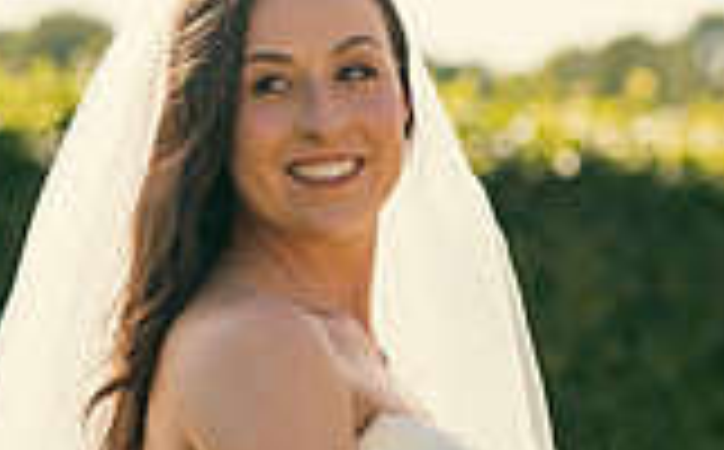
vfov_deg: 4.3
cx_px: 391
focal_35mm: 300
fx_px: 5909
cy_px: 684
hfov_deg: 7.0
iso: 200
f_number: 3.5
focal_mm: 105
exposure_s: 1/800
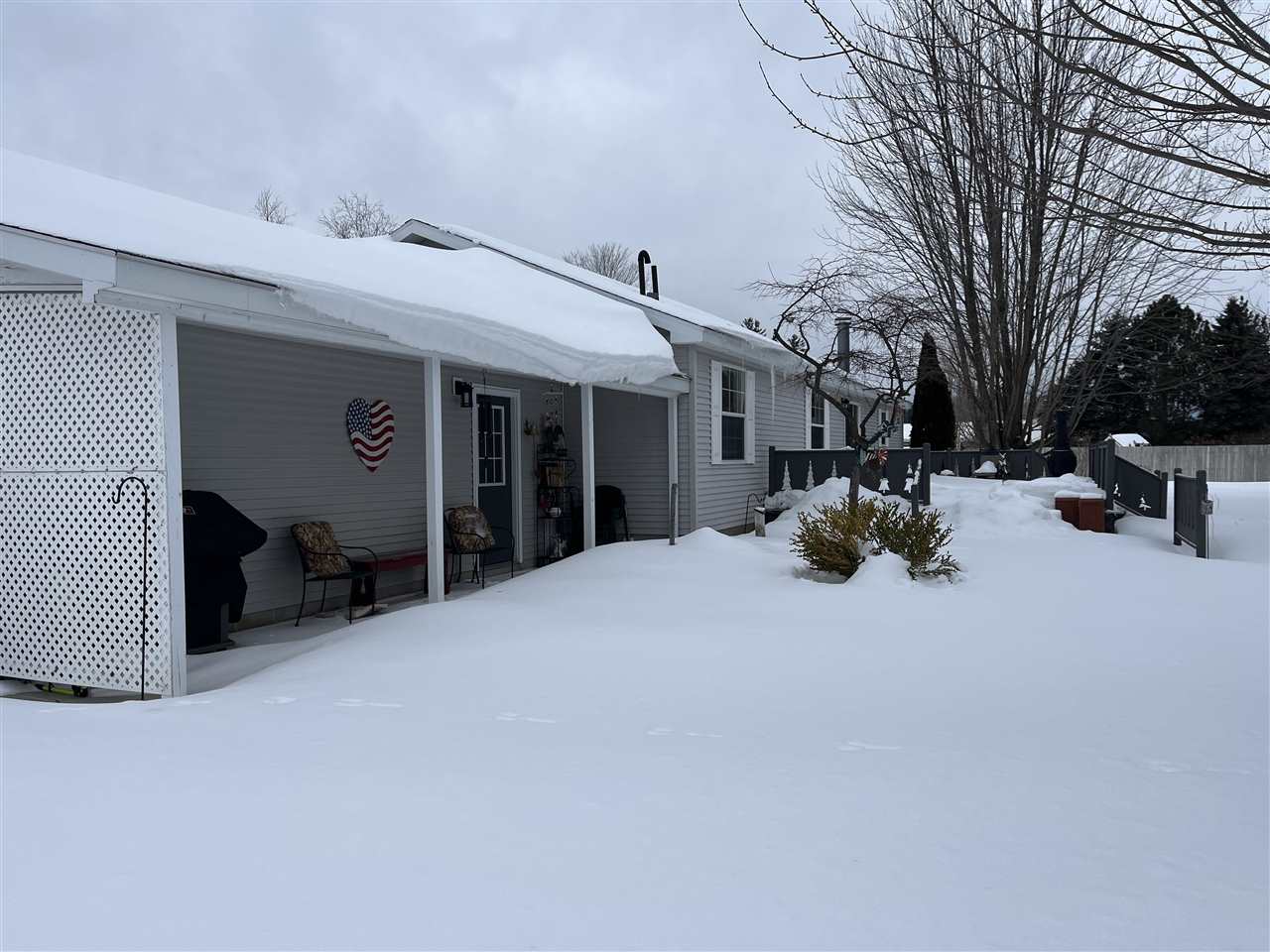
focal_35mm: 26
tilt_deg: +0.2
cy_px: 476
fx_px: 954
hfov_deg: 67.3
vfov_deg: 53.1
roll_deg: +1.4
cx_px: 635
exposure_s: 1/1862
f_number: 1.6
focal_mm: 5.1
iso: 50
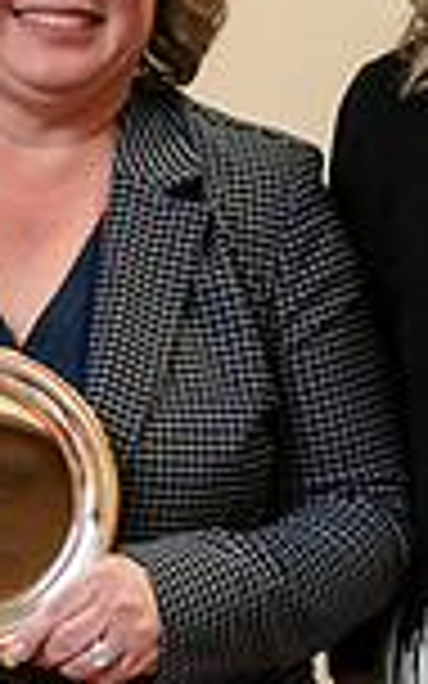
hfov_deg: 4.8
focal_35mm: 272
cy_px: 371
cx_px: 167
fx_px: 5076
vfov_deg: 7.7
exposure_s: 1/125
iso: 1000
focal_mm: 70
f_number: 3.2
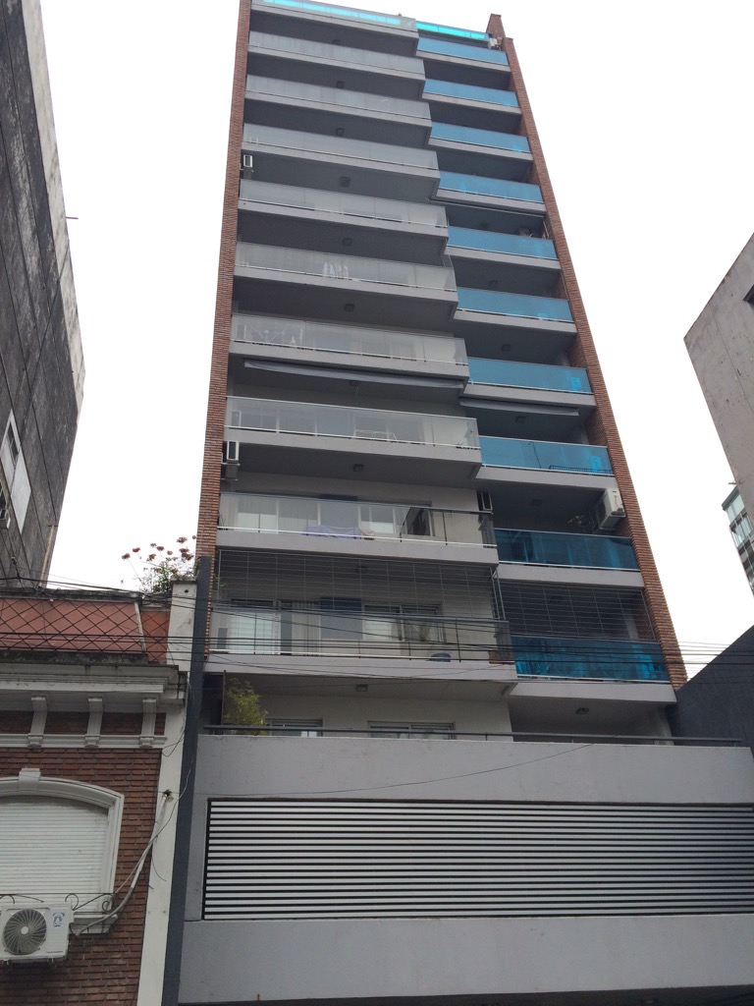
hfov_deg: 48.2
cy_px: 503
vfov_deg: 61.7
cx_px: 377
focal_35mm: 29
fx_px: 842
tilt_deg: +35.5
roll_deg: +5.1
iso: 32
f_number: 2.2
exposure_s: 1/554
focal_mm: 4.15
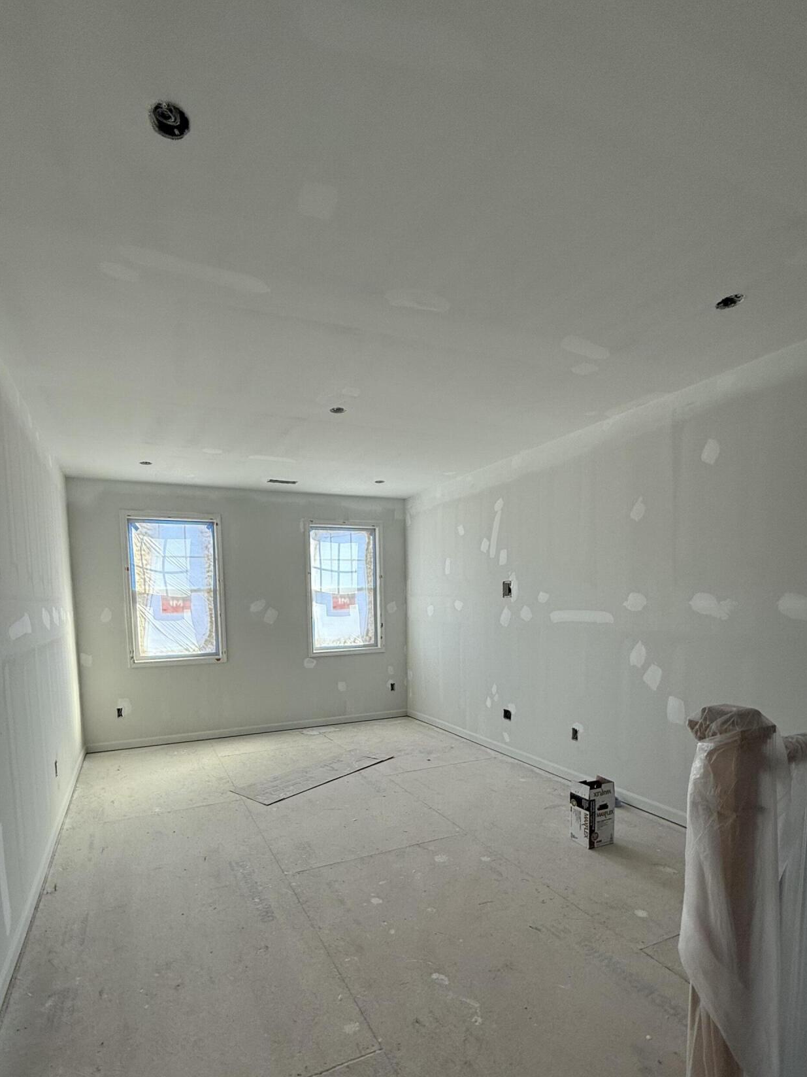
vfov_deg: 89.7
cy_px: 653
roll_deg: +2.0
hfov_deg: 74.4
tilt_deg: -6.1
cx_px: 353
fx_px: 528
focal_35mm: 17
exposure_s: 1/171
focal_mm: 2.22
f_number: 2.2
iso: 64
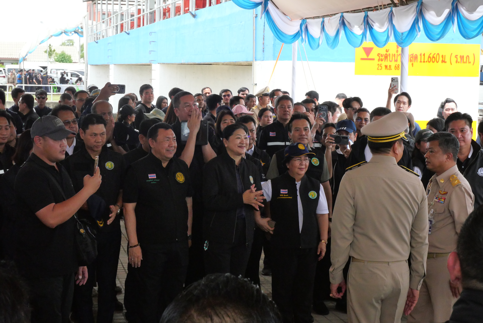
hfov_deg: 28.1
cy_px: 162
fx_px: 967
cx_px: 242
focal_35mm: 72
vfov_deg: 19.0
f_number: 10
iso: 3200
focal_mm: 35
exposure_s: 1/800
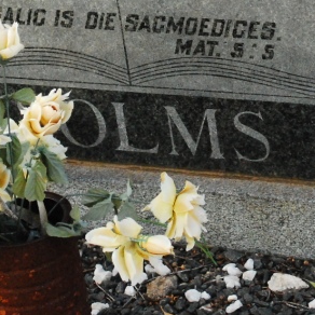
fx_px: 1658
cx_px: 154
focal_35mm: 161
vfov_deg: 10.7
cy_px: -51
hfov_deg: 10.9
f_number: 5.3
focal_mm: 36
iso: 1600
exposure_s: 1/1000
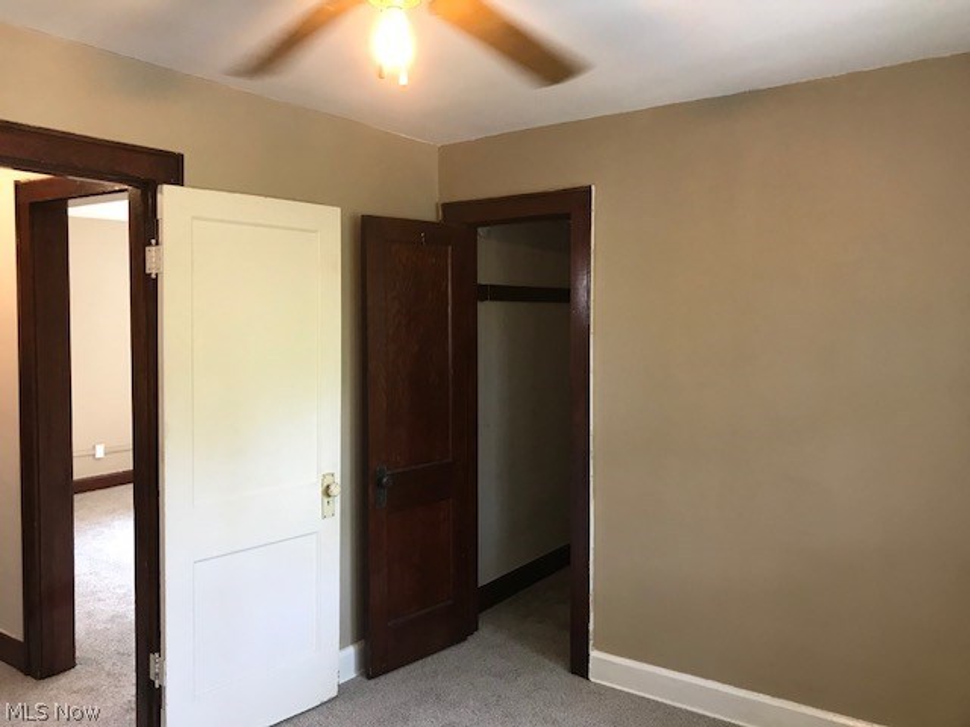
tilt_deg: -1.9
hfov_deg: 63.4
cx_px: 485
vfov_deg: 49.7
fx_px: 785
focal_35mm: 28
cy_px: 364
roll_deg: -1.0
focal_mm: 3.99
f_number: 1.8
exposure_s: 1/15
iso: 40
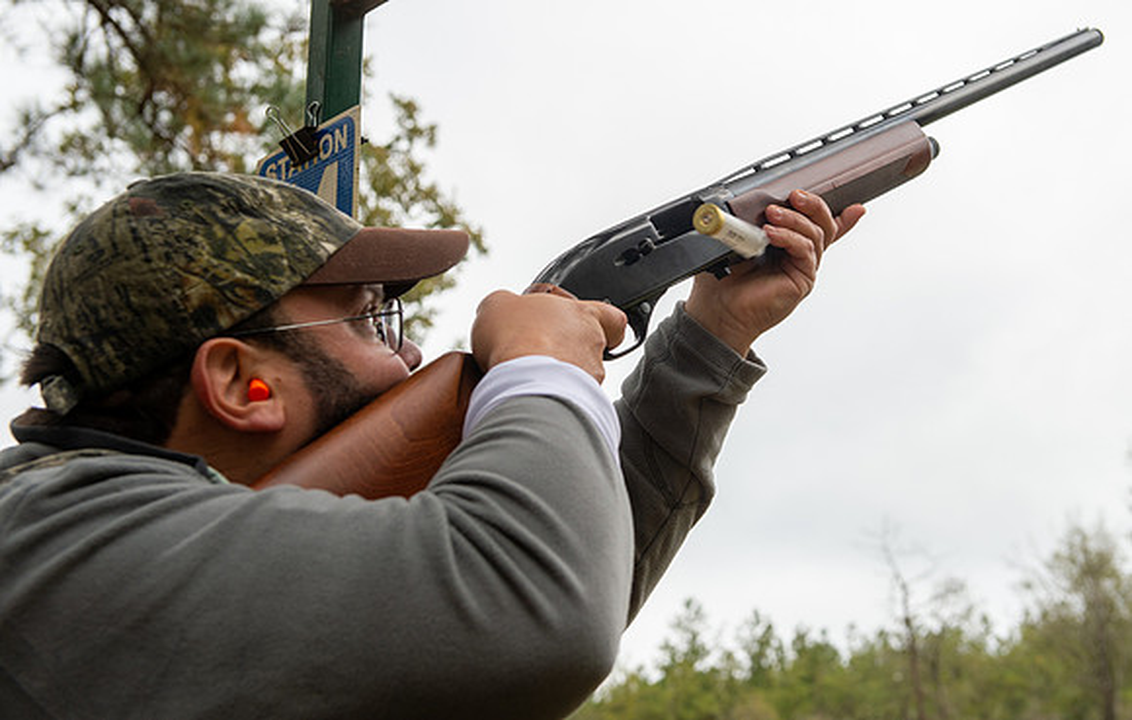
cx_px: 709
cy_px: 249
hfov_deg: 31.9
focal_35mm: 63
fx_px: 1968
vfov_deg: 20.7
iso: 320
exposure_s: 1/250
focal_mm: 50
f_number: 6.3
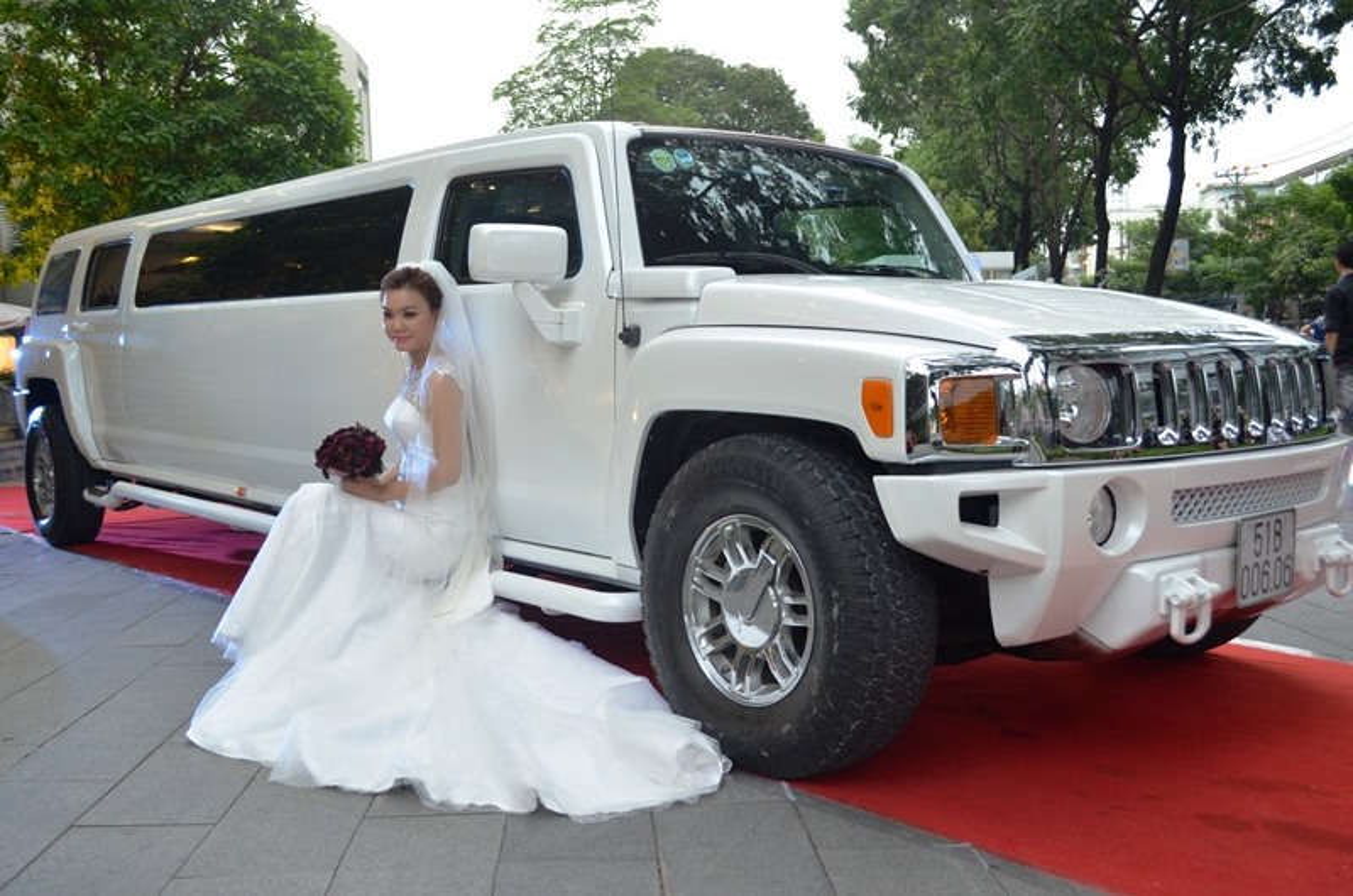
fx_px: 1238
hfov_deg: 57.3
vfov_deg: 39.8
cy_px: 448
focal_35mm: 33
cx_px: 676
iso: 500
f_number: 5
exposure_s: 1/80
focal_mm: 22
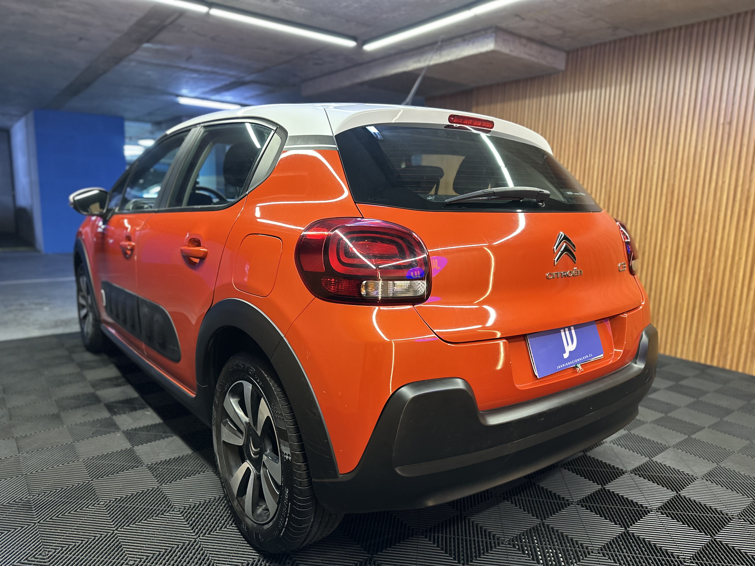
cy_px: 283
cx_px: 378
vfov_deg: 56.8
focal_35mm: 24
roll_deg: -1.3
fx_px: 523
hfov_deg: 71.6
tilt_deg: -9.1
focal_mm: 6.86
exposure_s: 1/50
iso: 400
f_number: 1.78
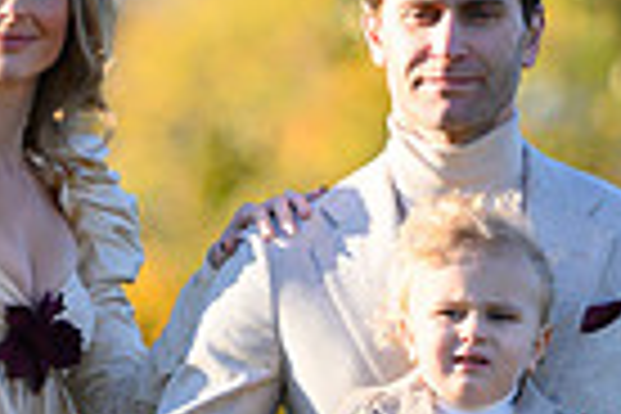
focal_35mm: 738
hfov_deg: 2.8
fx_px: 12730
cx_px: 495
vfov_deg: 1.9
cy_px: 328
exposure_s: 1/8000
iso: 1600
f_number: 3.2
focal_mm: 175
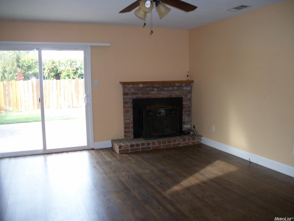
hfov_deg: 56.8
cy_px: 110
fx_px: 272
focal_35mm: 32
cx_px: 147
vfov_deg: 44.1
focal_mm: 5.7
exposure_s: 1/60
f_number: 2.9
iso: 160
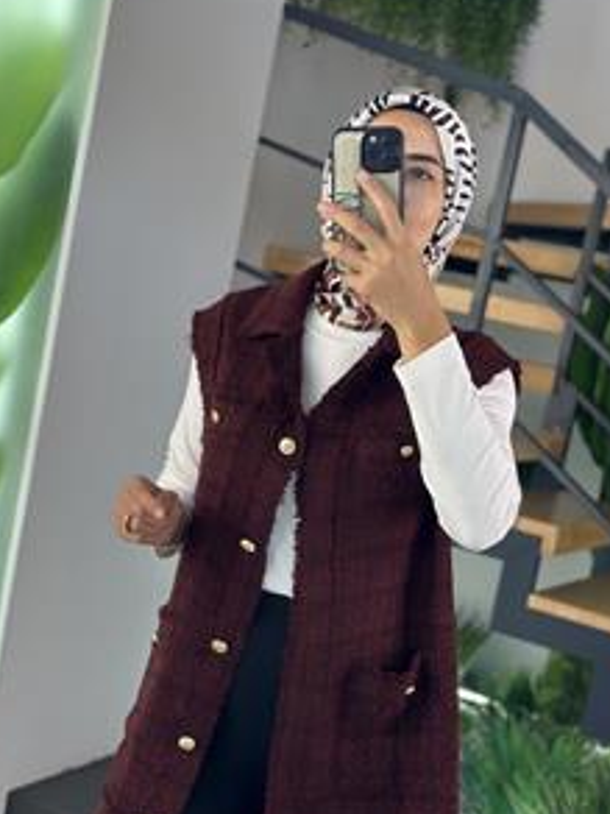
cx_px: 226
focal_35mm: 68
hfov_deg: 21.6
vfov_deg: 28.5
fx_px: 1598
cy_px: 445
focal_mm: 6.86
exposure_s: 1/240
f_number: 1.78
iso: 80
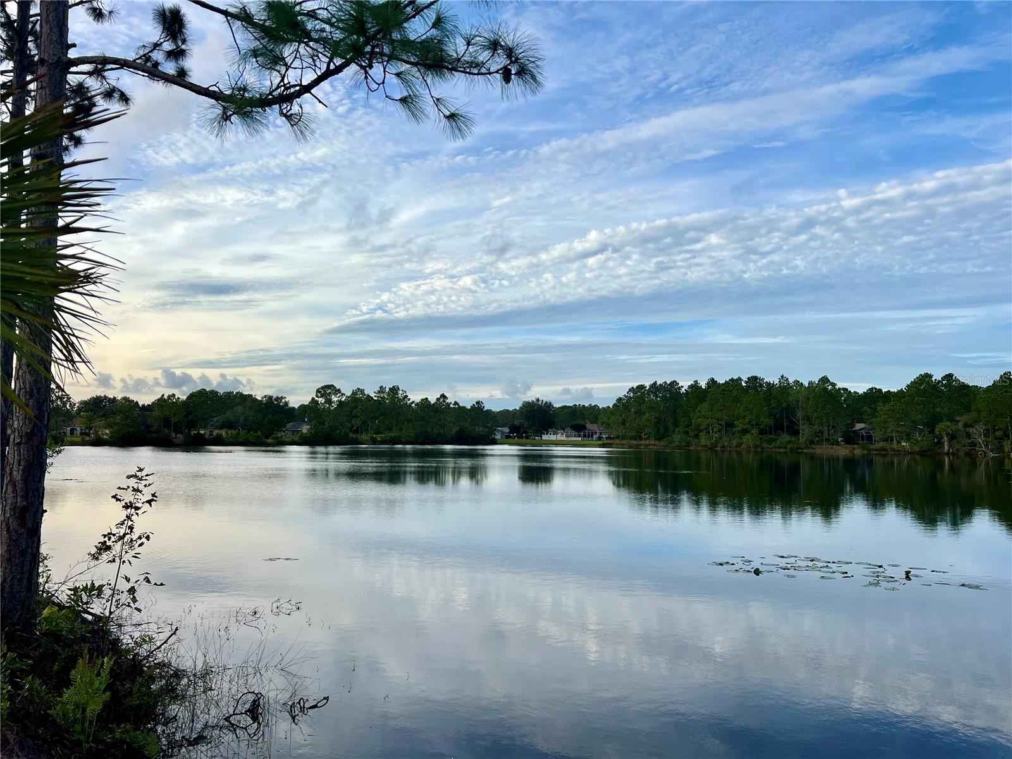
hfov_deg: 67.3
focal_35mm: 26
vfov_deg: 53.1
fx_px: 760
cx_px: 506
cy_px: 380
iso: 50
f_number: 1.5
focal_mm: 5.7
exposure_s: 1/3571
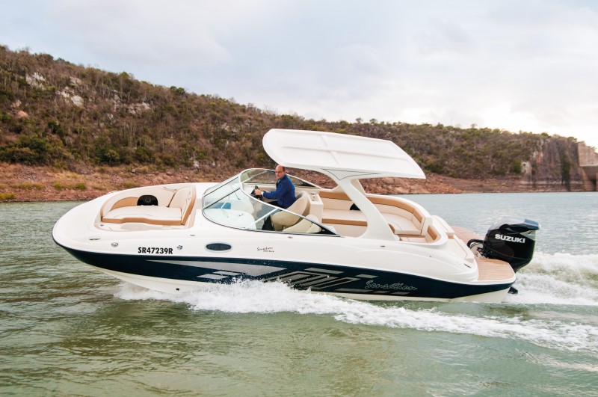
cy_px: 198
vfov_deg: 36.8
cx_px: 299
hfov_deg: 53.2
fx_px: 597
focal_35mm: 36
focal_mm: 24
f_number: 6.3
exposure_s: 1/640
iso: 640
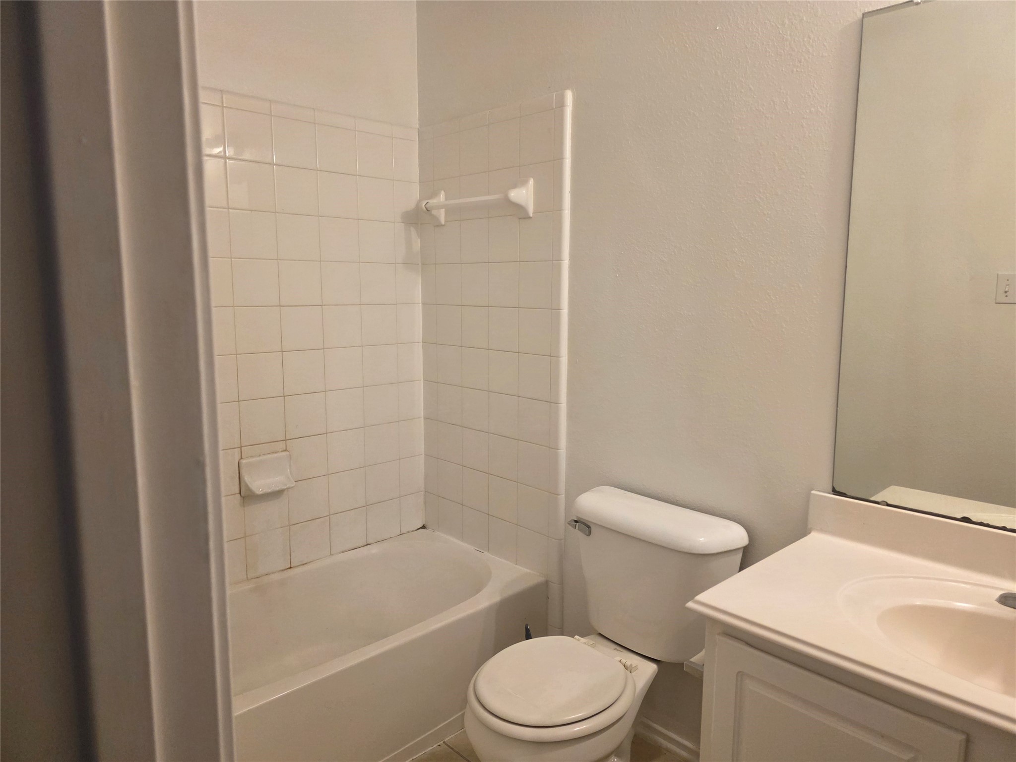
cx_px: 508
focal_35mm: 23
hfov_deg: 73.9
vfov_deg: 58.9
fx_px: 675
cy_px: 381
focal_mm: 6.3
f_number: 1.7
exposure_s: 1/120
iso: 400
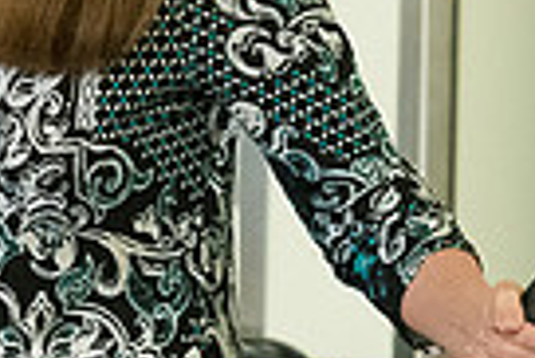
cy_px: 71
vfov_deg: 1.1
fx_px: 19013
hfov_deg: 1.6
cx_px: -334
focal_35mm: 1278
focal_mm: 200
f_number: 4.5
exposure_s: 1/400
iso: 3200
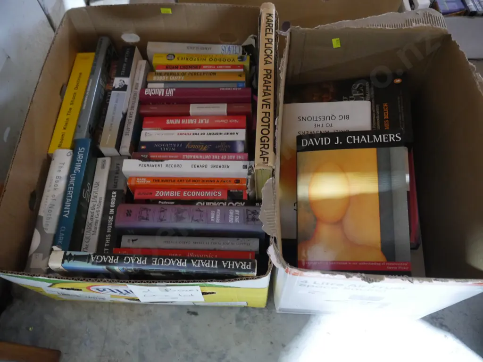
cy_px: 181
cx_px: 242
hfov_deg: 63.4
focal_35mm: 28
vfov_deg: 49.7
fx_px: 391
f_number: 3.5
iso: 3200
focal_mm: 14
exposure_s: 1/40
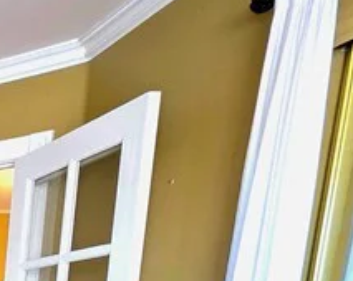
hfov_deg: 19.5
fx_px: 637
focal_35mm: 61
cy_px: 463
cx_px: -333
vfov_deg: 20.1
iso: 250
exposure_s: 1/60.2
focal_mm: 2.2
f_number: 1.9
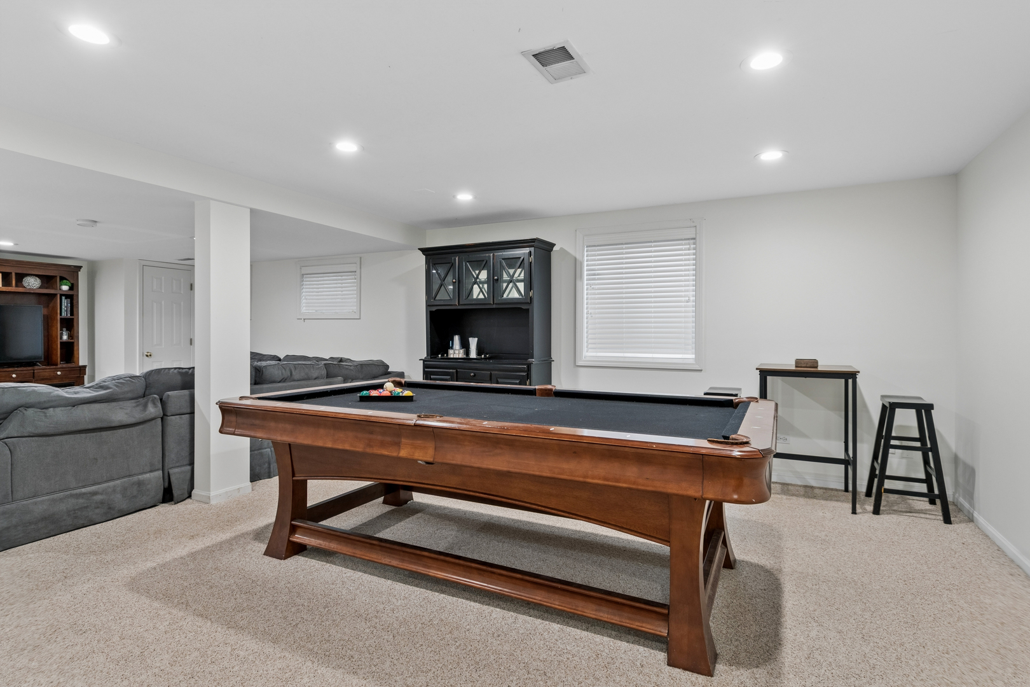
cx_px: 515
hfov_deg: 90.0
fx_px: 515
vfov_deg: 67.4
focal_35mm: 18
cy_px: 344
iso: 250
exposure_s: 1/8
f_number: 8
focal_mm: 12
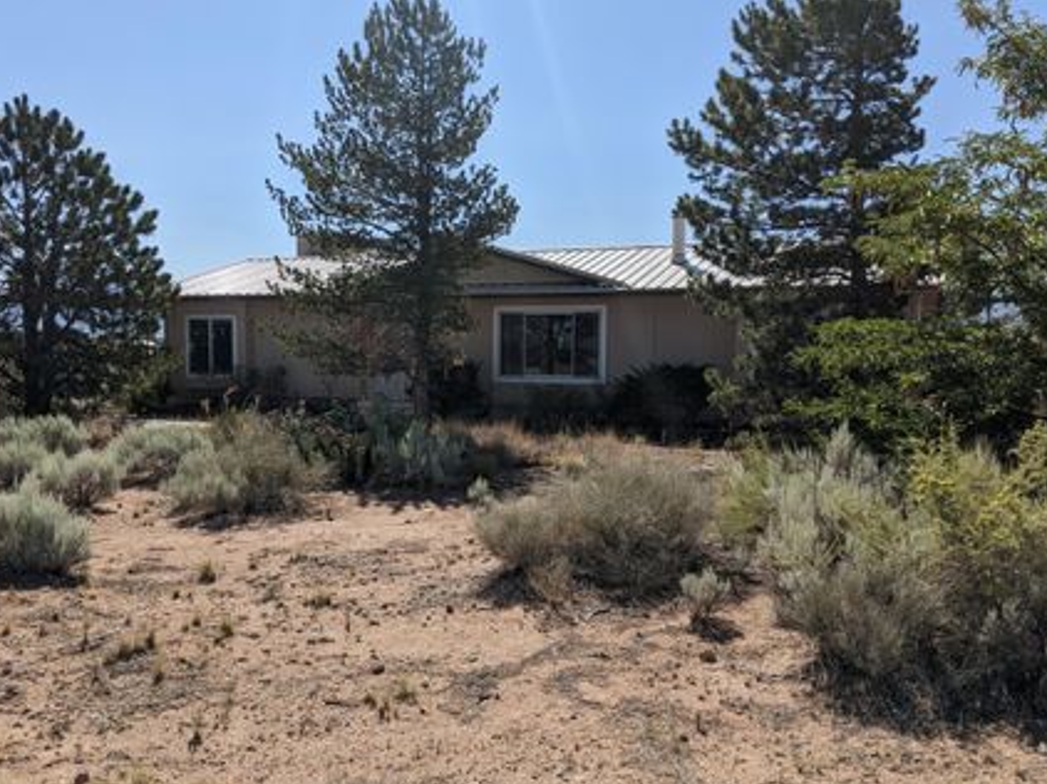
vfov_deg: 44.1
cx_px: 489
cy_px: 423
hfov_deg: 56.8
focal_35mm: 32
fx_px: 967
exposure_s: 1/3906
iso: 48
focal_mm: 4.38
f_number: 1.73
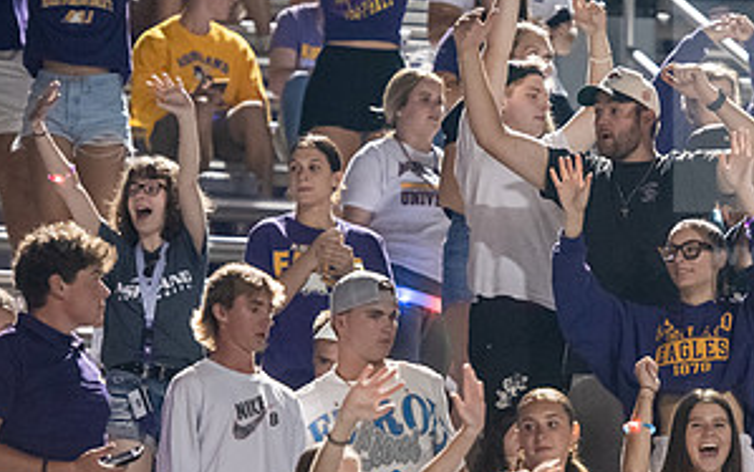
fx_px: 5899
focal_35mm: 287
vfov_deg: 4.6
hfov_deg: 7.3
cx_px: 598
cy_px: 307
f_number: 3.2
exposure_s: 1/400
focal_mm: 145
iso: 5000
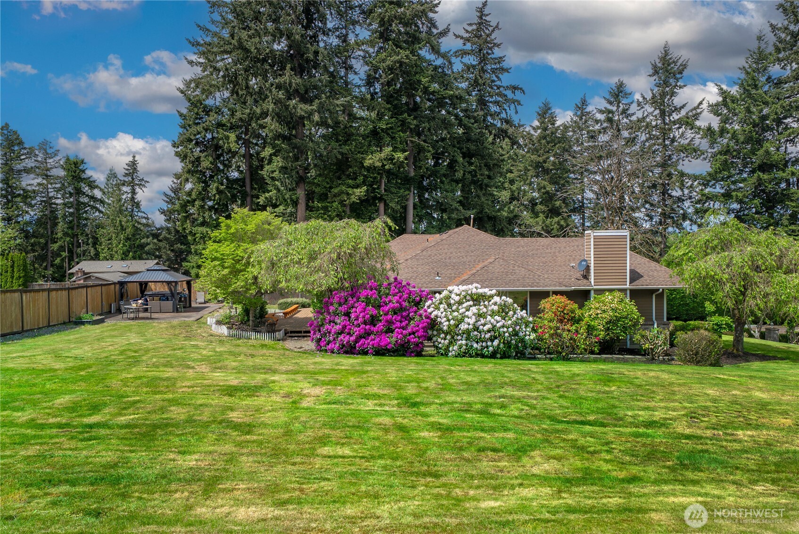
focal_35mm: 18
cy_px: 267
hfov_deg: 90.0
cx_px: 400
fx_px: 400
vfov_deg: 67.4
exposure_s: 1/125
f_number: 7.1
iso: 80
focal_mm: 18
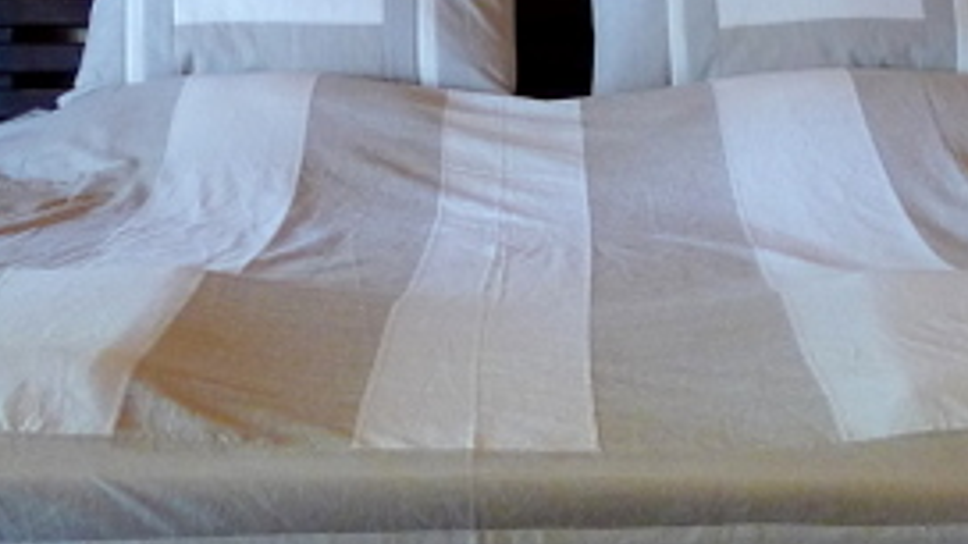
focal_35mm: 74
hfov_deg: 28.6
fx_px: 1899
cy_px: 242
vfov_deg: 16.3
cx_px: 520
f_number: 2
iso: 400
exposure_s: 1/30
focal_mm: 5.1
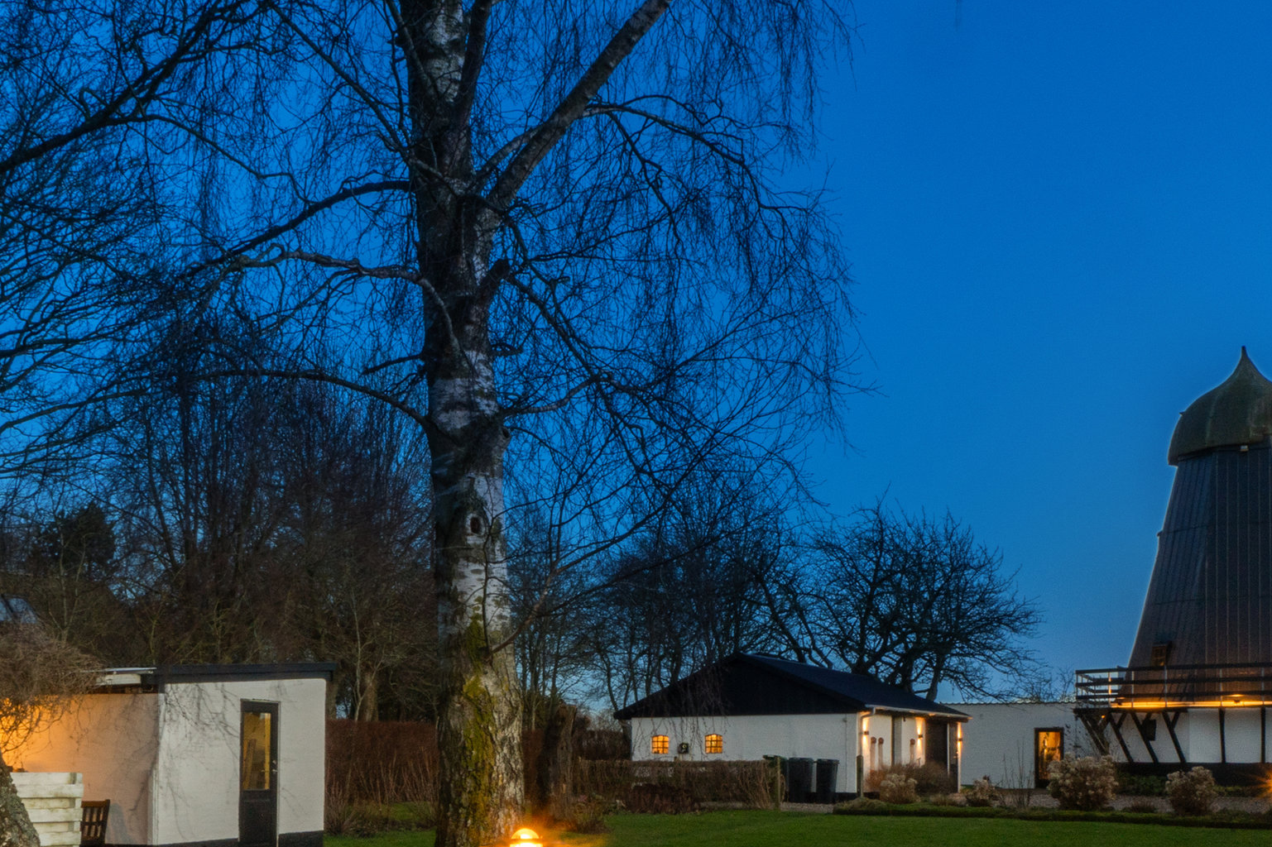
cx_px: 619
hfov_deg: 47.4
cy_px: 727
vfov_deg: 31.4
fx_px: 1448
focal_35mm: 41
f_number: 22
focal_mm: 14
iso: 200
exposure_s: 1
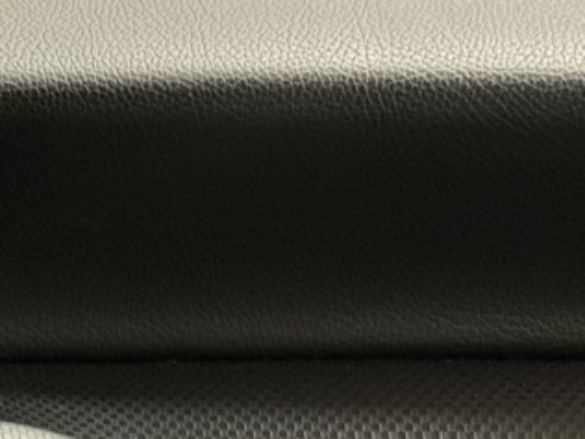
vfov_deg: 6.7
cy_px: 648
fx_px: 3701
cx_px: -444
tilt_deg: -17.2
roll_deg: +1.4
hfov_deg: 8.7
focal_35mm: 219
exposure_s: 1/34
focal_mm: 6.76
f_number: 1.78
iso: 400
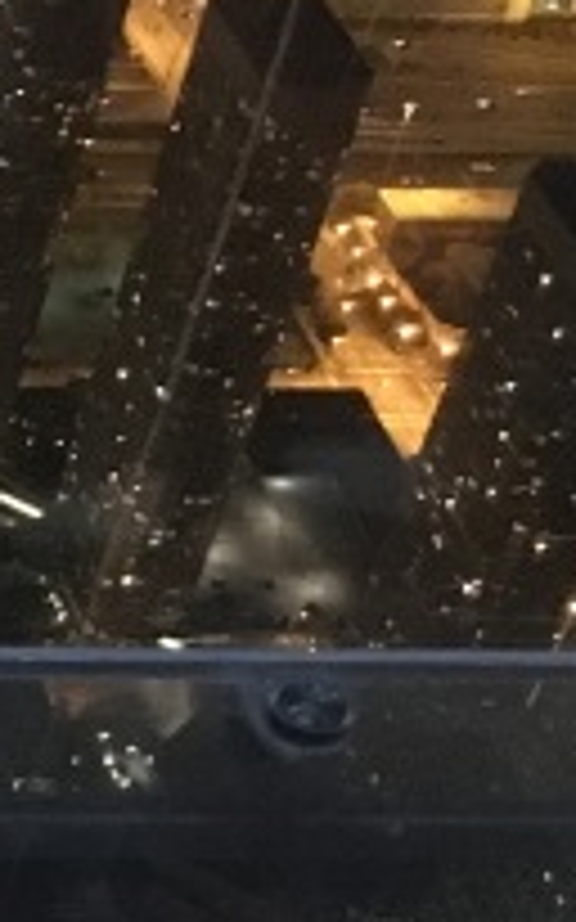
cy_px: 882
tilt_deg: -41.7
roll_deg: -0.4
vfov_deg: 17.1
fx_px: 3016
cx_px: -994
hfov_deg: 9.3
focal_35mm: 120
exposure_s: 1/15
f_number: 2.2
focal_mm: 4.15
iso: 800
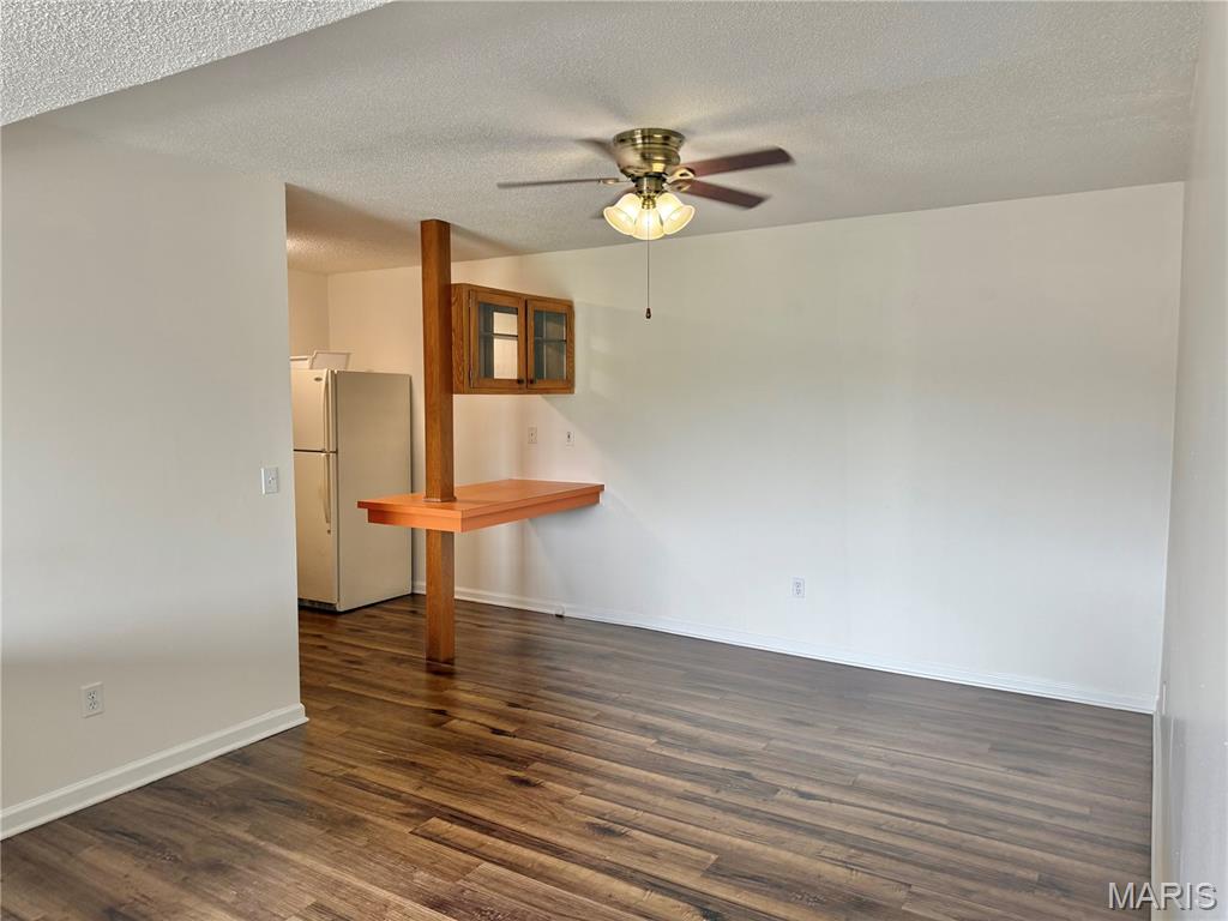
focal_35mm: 24
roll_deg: -0.5
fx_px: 851
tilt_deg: -4.5
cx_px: 614
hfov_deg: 71.6
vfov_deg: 56.8
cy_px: 460
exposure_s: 1/121
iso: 200
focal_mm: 6.76
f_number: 1.78
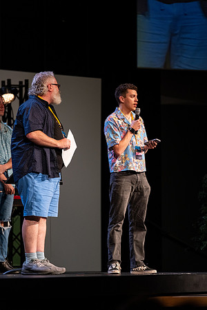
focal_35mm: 210
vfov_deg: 9.8
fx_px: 1811
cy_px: 155
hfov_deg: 6.5
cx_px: 104
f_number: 2.8
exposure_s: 1/210
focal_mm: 140
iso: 800
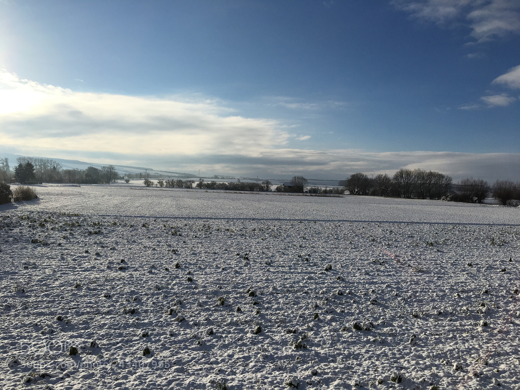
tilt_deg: +0.4
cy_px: 195
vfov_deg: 48.2
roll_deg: -2.0
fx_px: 436
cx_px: 260
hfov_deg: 61.7
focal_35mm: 29
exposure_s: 1/5495
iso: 25
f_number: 2.2
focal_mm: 4.15
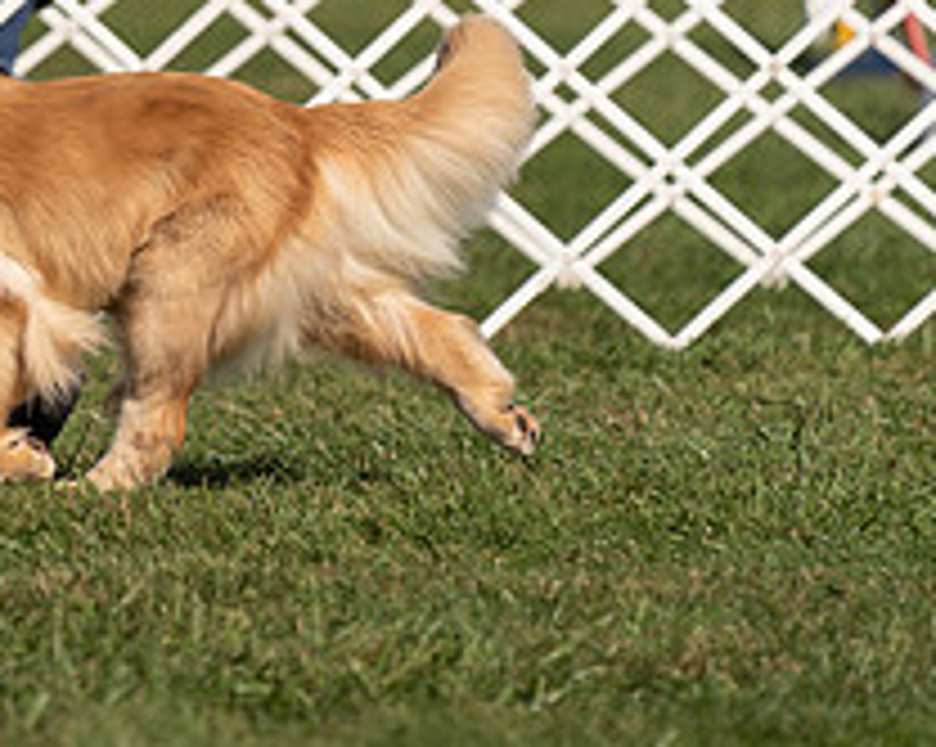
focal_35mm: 609
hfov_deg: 3.2
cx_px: -236
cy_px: -207
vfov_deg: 2.5
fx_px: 16855
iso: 100
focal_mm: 200
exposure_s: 1/2500
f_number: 3.2
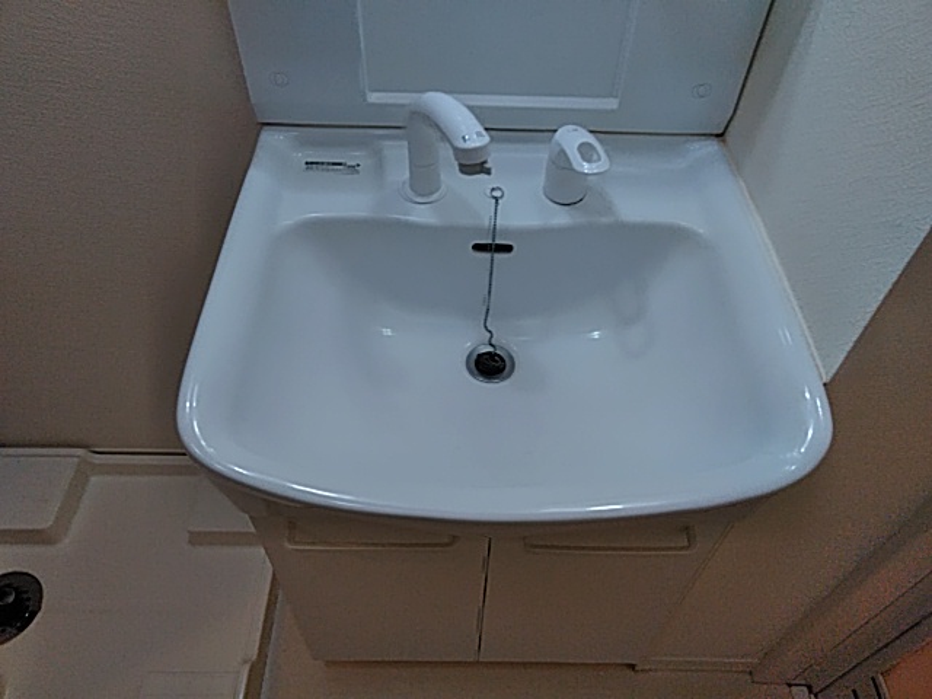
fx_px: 727
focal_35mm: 27
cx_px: 466
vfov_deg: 51.4
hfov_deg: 65.3
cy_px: 350
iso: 219
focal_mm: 3.46
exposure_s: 1/60
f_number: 2.2
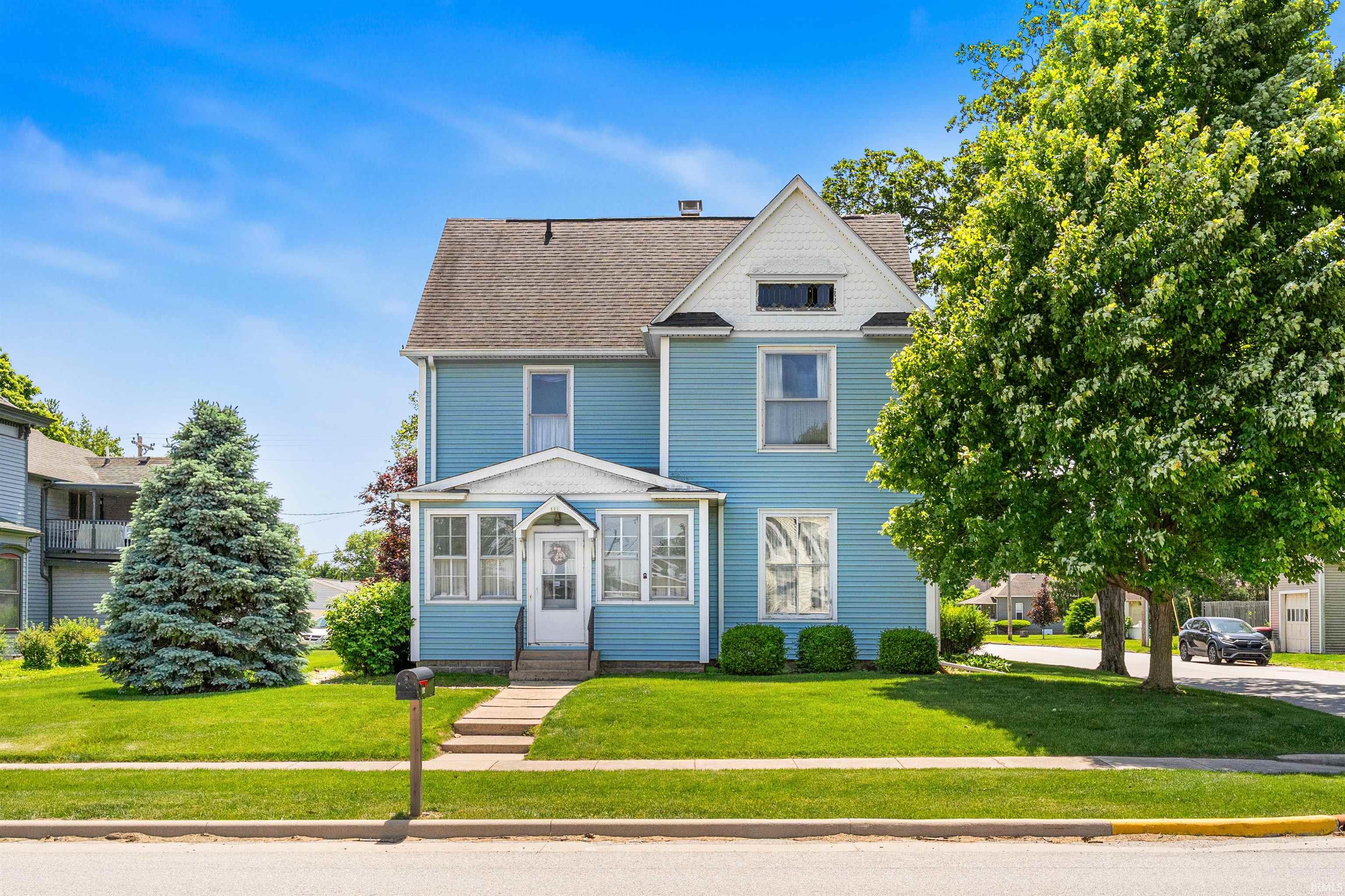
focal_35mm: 33
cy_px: 448
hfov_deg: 57.2
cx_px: 672
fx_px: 1233
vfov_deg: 40.0
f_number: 9
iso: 640
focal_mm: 22
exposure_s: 1/800
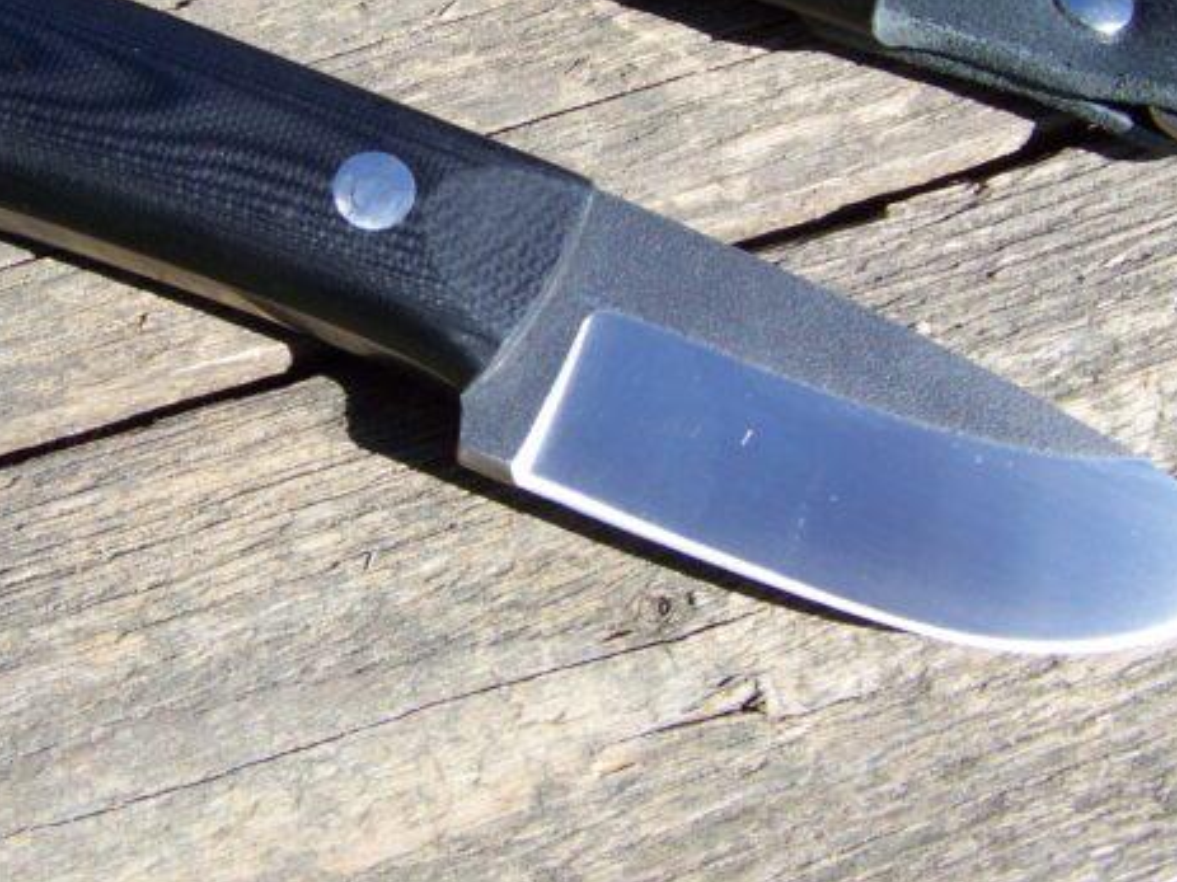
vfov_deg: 23.0
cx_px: 419
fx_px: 2142
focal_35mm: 63
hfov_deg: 30.6
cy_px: 193
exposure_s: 1/250
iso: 64
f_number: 4
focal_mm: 6.3
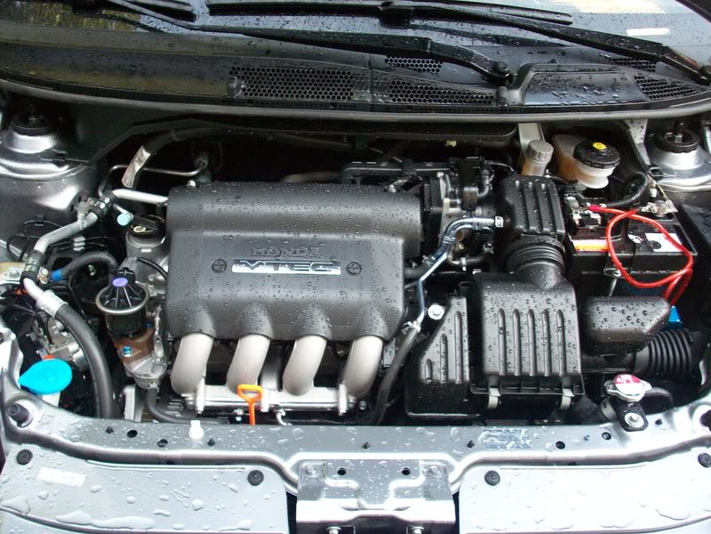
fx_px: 760
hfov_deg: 50.1
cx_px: 356
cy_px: 267
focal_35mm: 37
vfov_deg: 38.7
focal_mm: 6.2
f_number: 2.8
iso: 111
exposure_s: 1/64
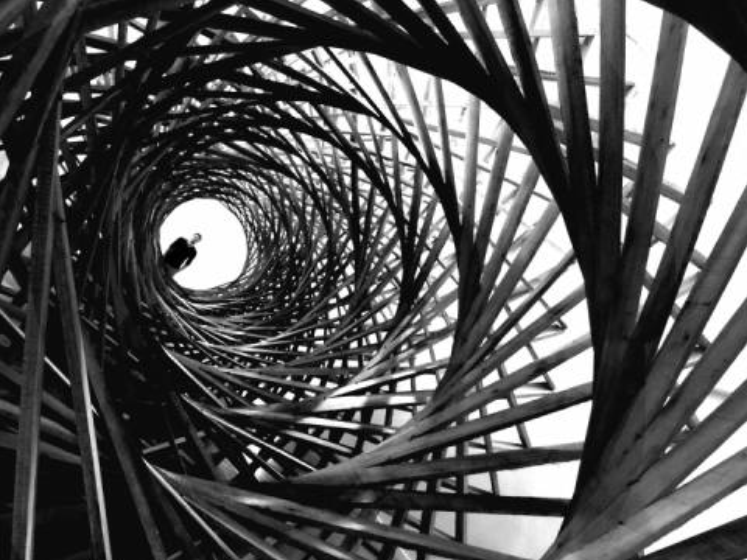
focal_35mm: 30
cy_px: 348
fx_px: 647
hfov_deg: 59.9
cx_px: 342
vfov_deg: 46.4
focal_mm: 4.3
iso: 800
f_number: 1.8
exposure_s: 1/160
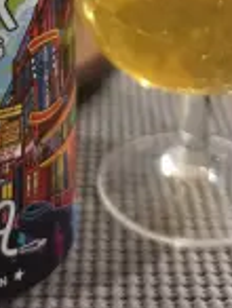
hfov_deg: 23.3
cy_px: -82
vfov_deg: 26.5
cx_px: 97
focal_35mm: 63
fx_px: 561
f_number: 1.4
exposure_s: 1/120
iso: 1250
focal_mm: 6.5
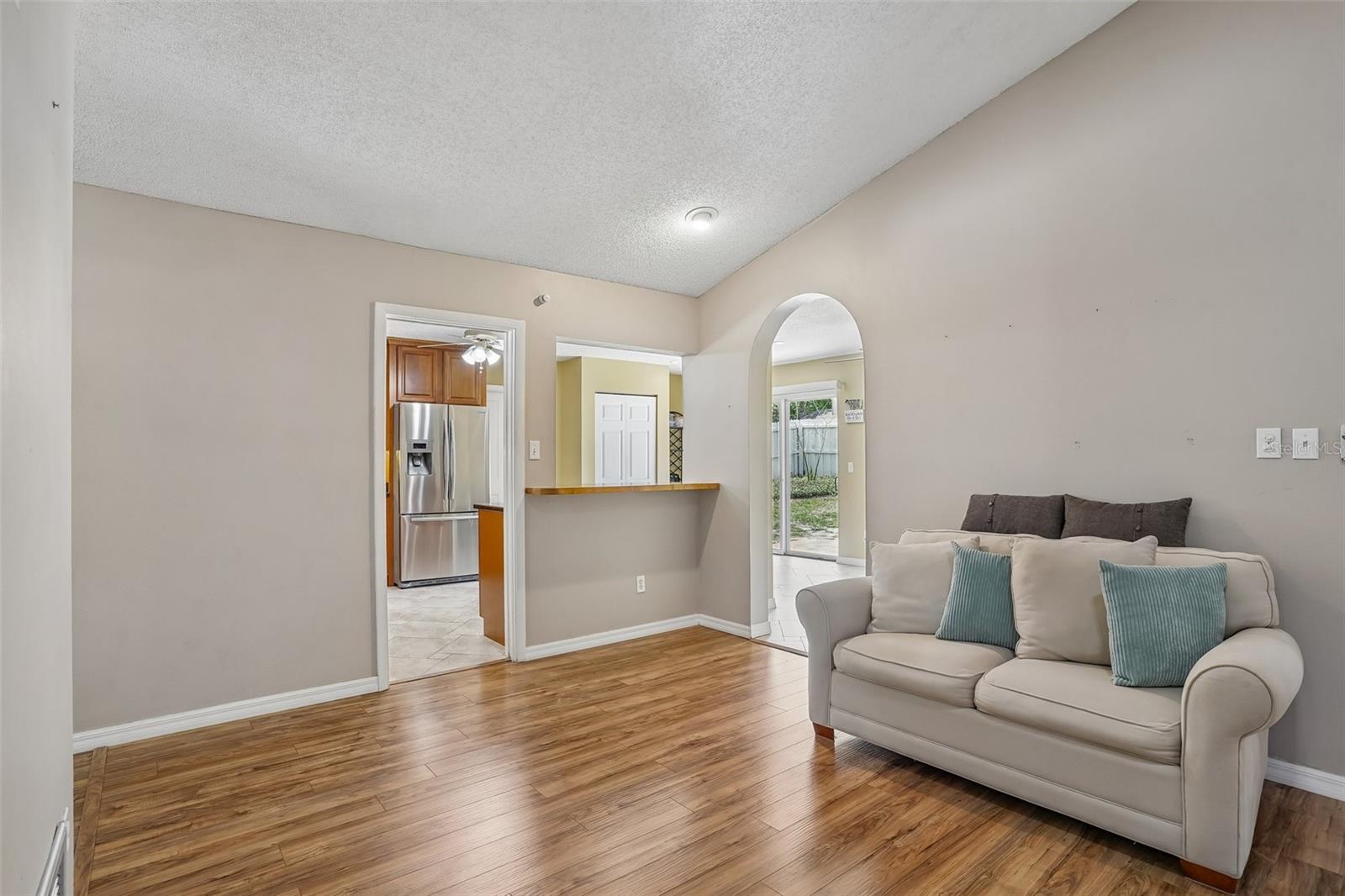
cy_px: 448
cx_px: 672
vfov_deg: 70.4
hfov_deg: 93.3
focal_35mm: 17
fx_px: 635
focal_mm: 17
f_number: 9
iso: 400
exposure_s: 1/13
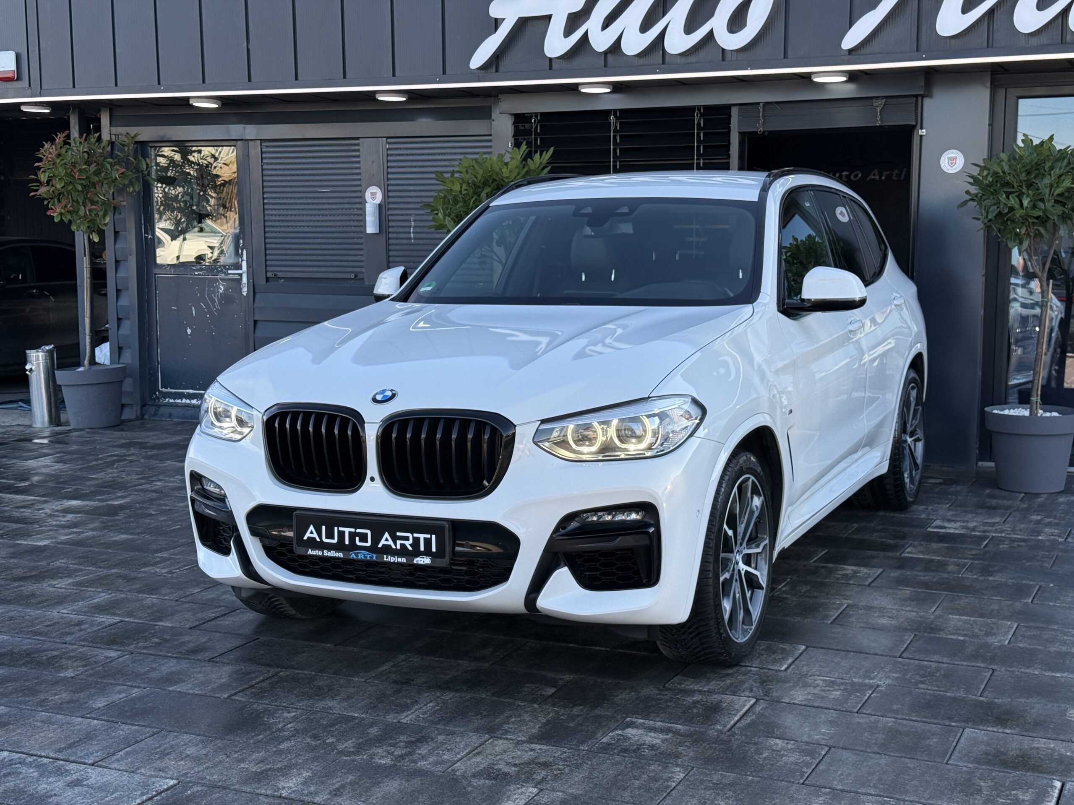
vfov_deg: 30.3
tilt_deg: -5.2
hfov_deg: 39.7
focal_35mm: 48
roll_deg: -0.1
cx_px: 537
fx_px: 1489
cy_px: 402
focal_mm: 6.76
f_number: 1.78
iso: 100
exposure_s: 1/1070
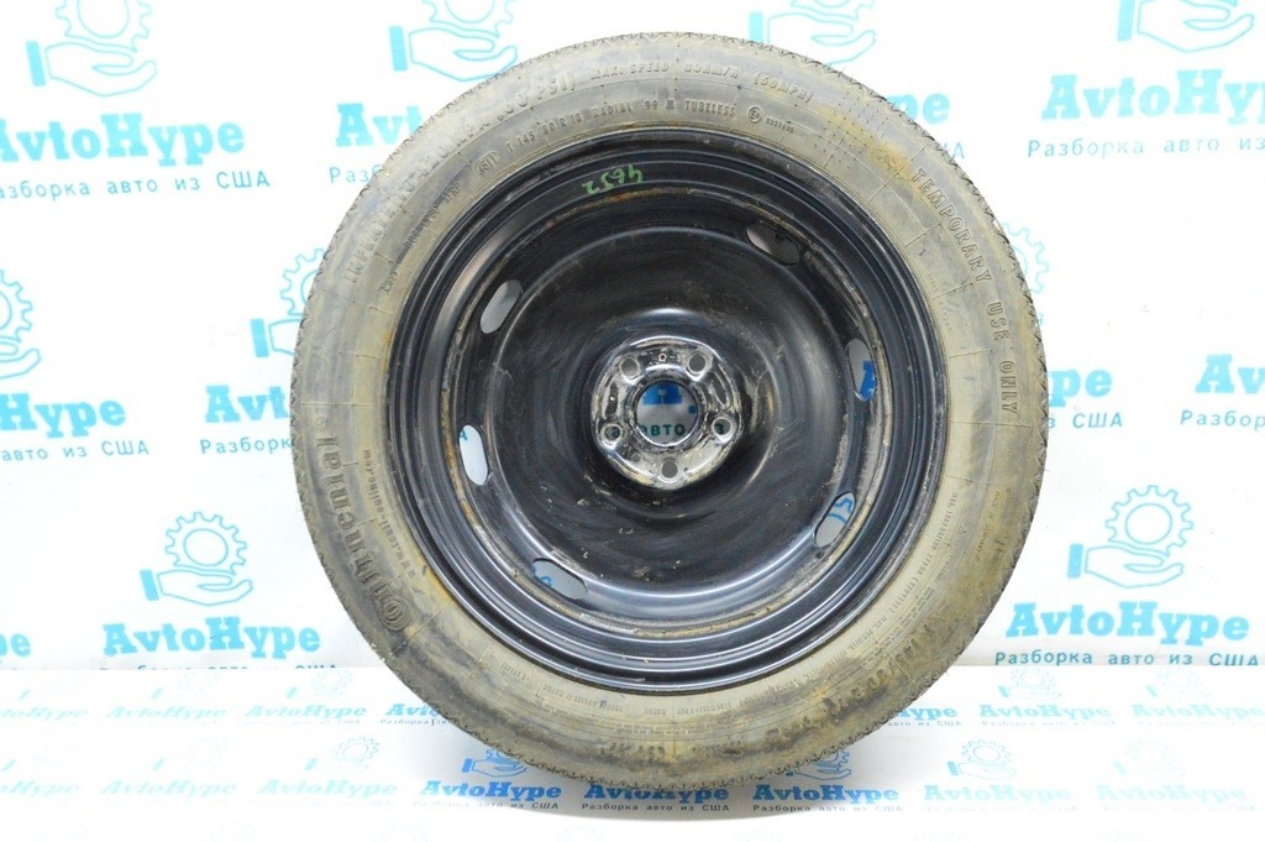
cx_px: 632
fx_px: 948
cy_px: 421
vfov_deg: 47.9
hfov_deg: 67.4
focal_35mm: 27
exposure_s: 1/125
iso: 6400
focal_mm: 18
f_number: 5.6
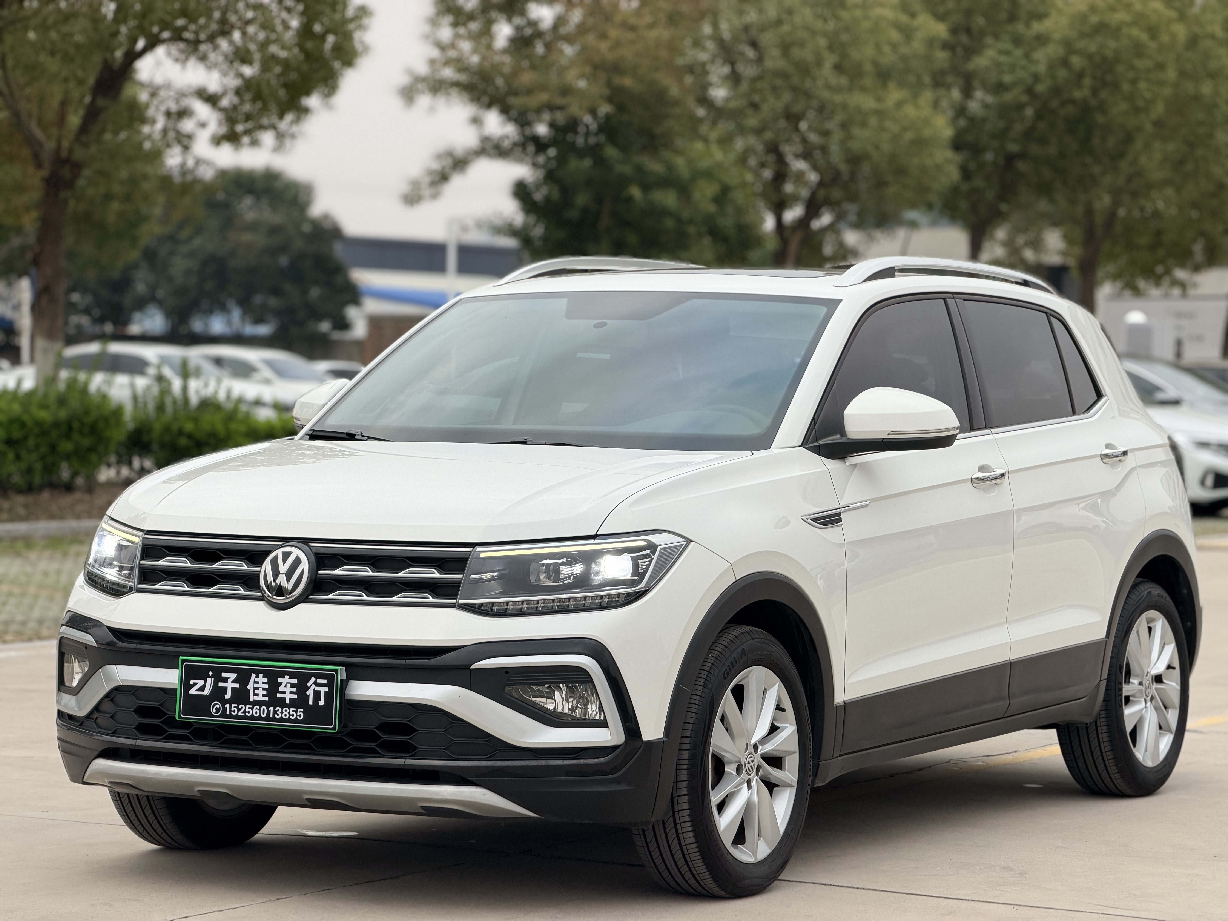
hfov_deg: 19.6
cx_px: 614
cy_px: 460
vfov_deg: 14.8
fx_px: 3547
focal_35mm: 100
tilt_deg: -1.1
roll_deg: -1.4
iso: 50
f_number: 2.8
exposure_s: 1/164
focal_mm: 16.89
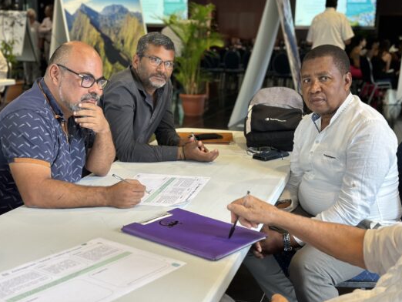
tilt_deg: -11.5
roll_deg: -0.9
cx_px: 200
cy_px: 149
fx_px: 569
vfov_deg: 29.7
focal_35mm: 49
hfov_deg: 38.9
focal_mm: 6.86
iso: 200
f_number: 1.78
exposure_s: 1/100
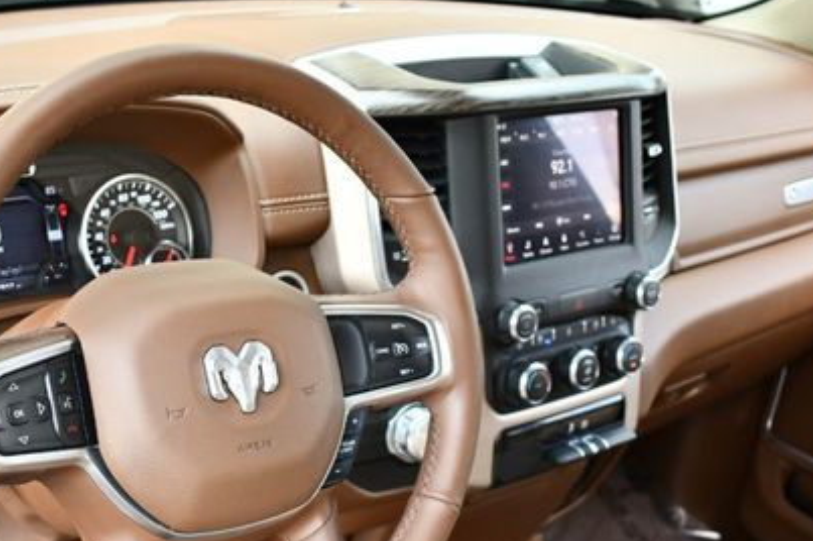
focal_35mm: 54
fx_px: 1218
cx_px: 295
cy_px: 402
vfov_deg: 24.8
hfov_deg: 36.6
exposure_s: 1/250
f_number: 3.8
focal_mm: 23
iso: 800
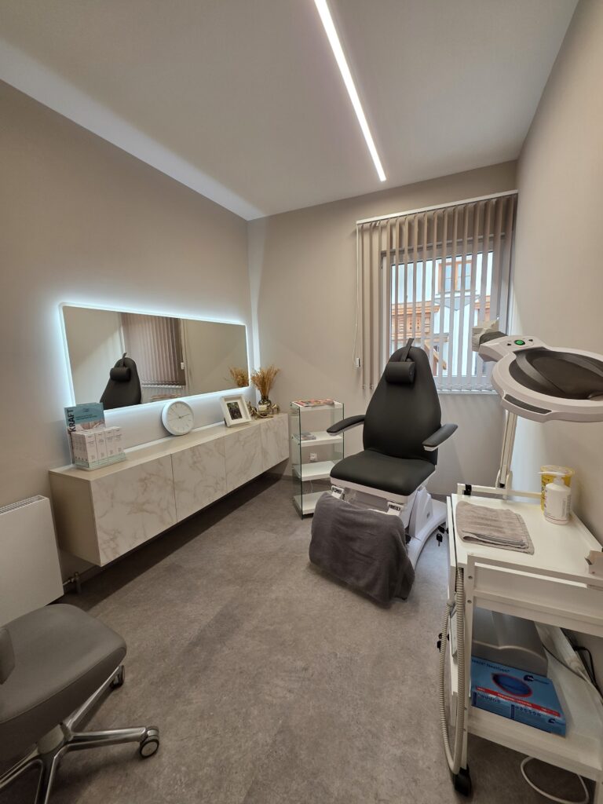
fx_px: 302
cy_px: 402
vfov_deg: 106.2
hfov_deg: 89.9
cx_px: 302
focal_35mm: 13
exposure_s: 1/100
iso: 80
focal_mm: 2.2
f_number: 1.9
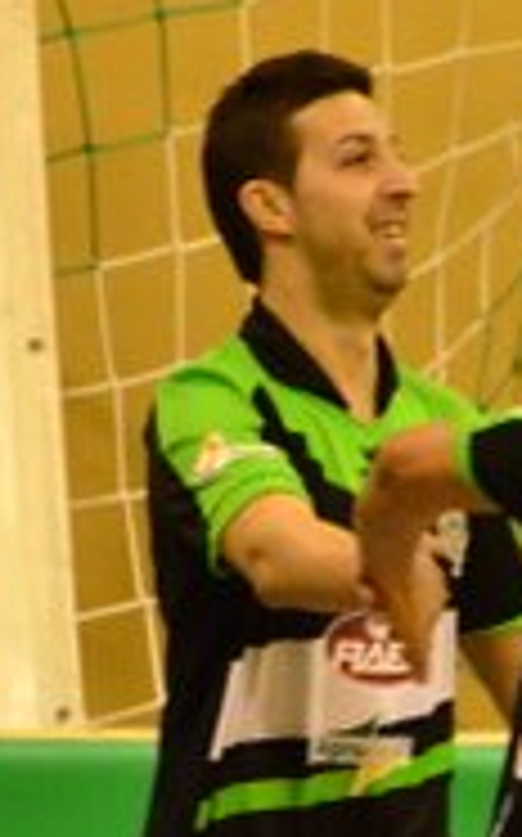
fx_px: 24712
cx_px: 639
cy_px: 778
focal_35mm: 1084
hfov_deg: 1.2
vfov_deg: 1.9
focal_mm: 220
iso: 4000
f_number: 5.3
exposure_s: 1/400
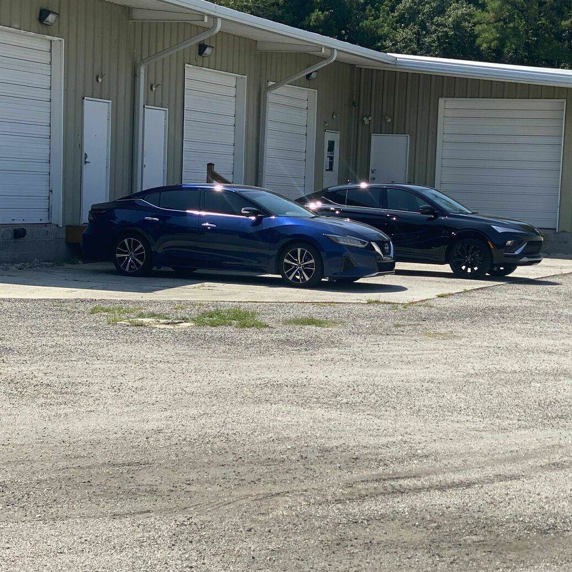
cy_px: 342
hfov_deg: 19.7
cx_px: 304
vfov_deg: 19.7
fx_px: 1645
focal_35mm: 88
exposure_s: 1/1597
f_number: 2
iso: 20
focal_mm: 6
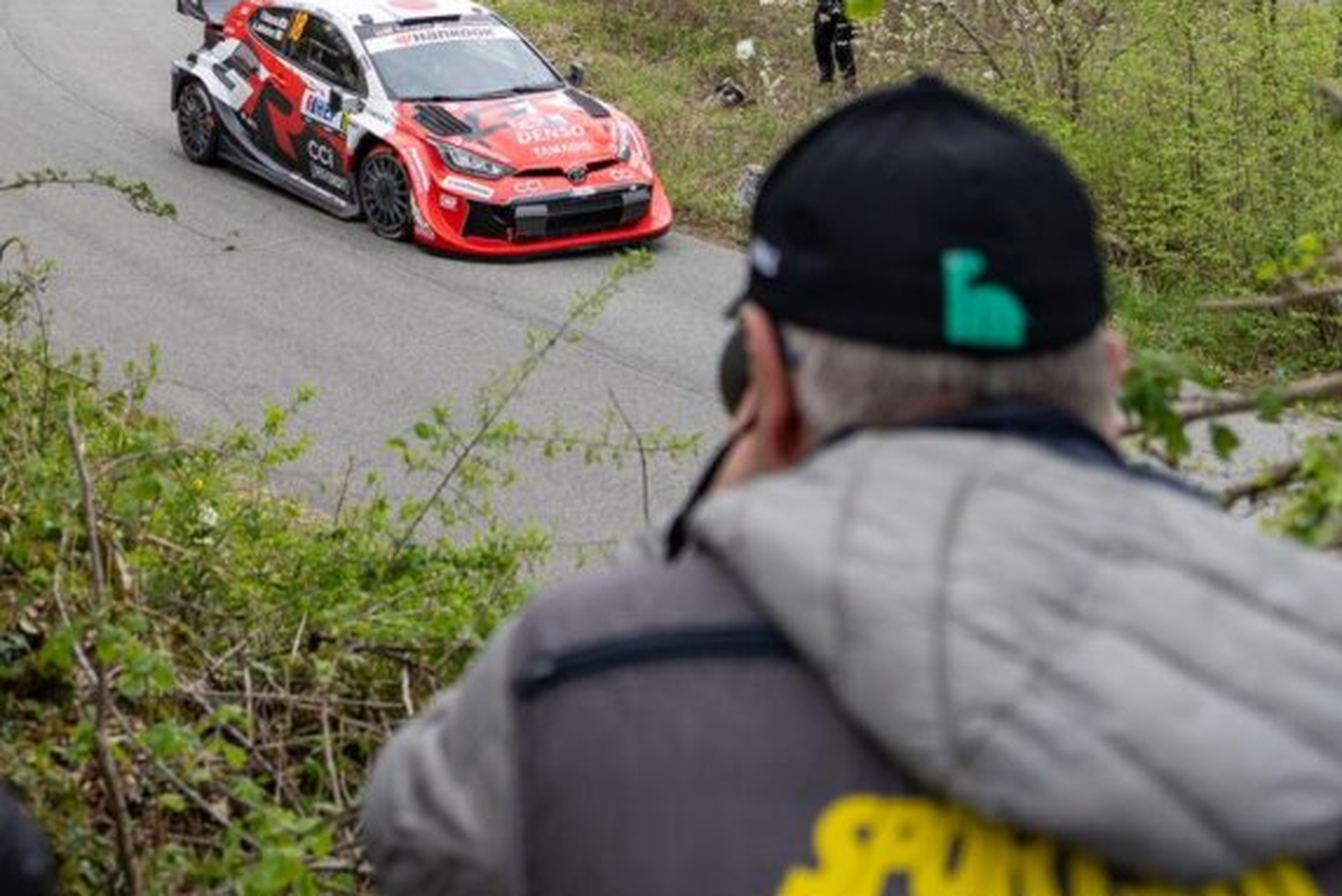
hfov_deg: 33.6
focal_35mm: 57
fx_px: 2126
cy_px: 2
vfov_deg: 22.9
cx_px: 202
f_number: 2.8
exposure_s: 1/3200
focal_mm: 24
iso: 400
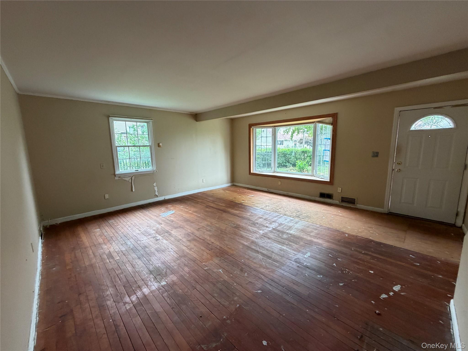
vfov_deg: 85.7
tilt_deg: -8.9
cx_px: 234
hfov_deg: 102.1
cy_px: 176
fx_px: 189
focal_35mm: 14
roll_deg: +2.1
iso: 320
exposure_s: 1/116
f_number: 2.2
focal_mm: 2.22
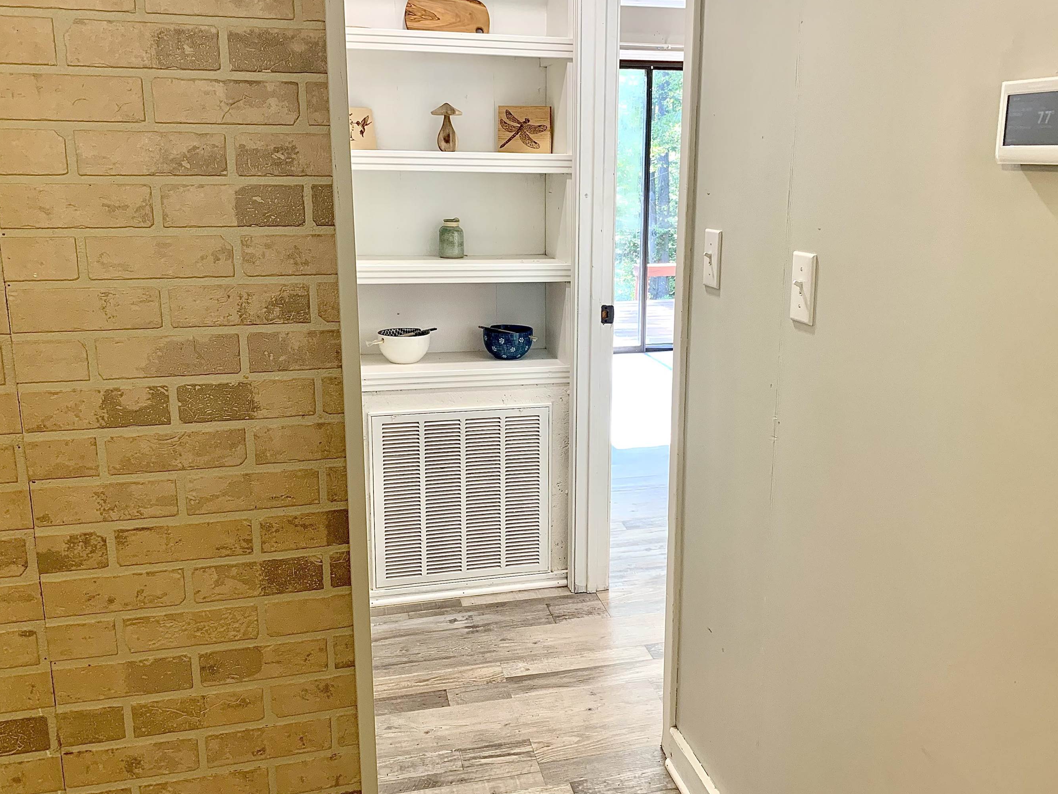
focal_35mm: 30
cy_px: 365
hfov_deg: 59.9
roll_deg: -1.0
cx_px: 569
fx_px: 917
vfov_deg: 46.8
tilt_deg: -12.2
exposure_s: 1/60
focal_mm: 4.25
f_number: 1.8
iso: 80
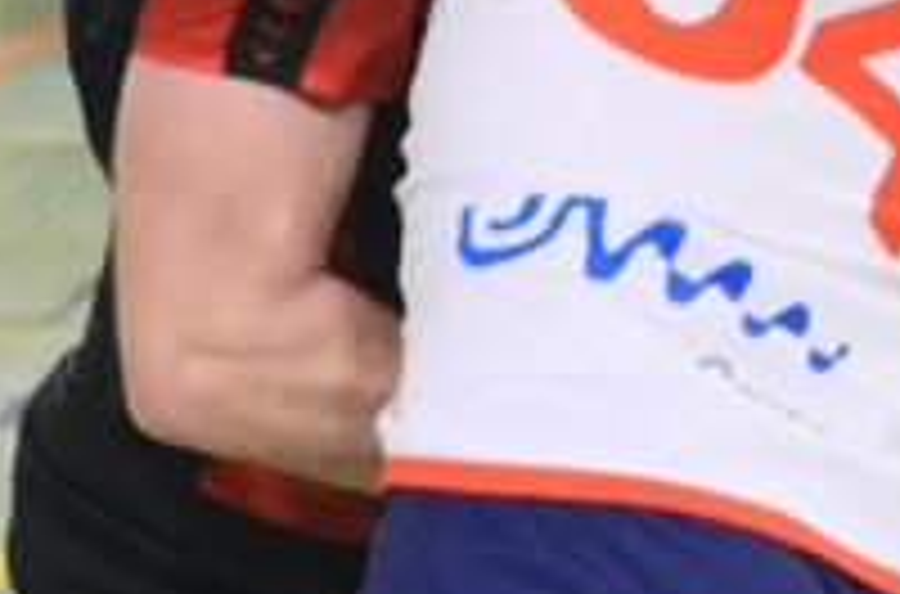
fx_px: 10531
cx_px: 608
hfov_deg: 4.9
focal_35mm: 423
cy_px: -45
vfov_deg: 3.2
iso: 1600
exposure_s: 1/320
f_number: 4
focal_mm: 55
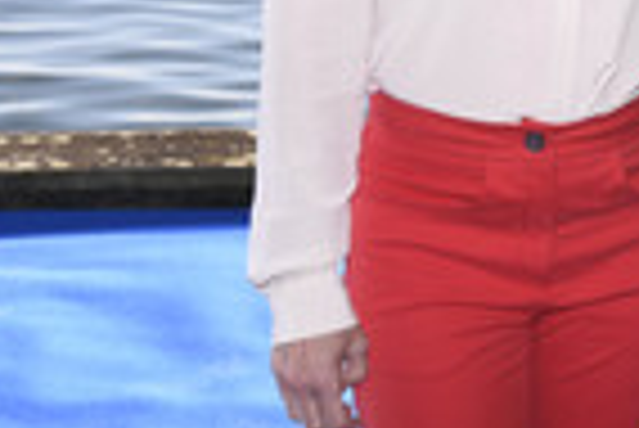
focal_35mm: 139
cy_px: -167
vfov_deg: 9.7
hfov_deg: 14.3
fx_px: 2470
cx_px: 776
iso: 400
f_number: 9
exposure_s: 1/125
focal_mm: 44
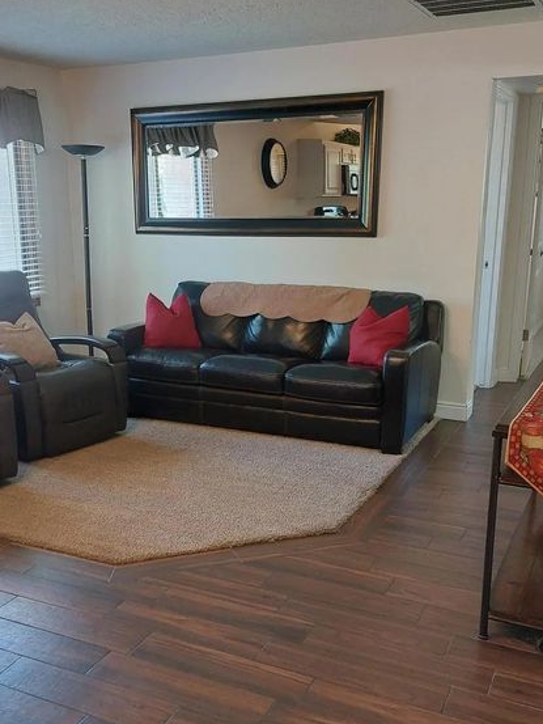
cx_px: 209
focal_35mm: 37
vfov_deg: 50.1
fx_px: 774
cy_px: 393
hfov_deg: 38.5
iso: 250
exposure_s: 1/60
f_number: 1.8
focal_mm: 5.23
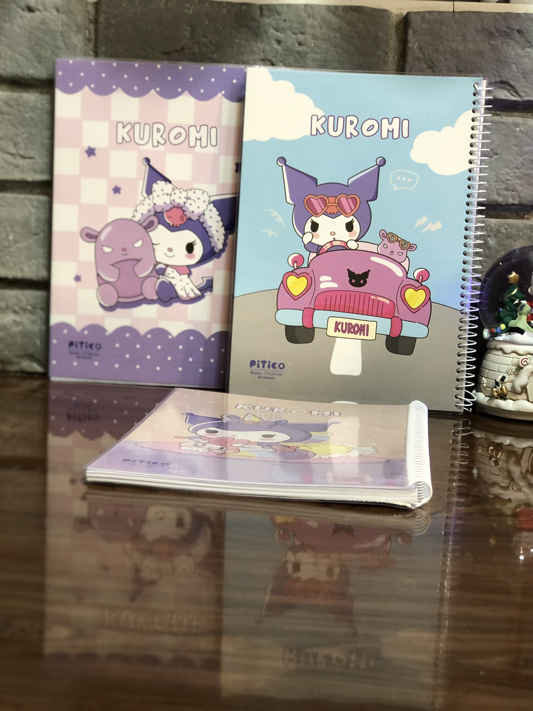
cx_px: 266
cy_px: 356
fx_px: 1170
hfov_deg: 25.7
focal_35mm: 57
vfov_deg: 33.8
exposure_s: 1/30
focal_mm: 6.6
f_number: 2.8
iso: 160
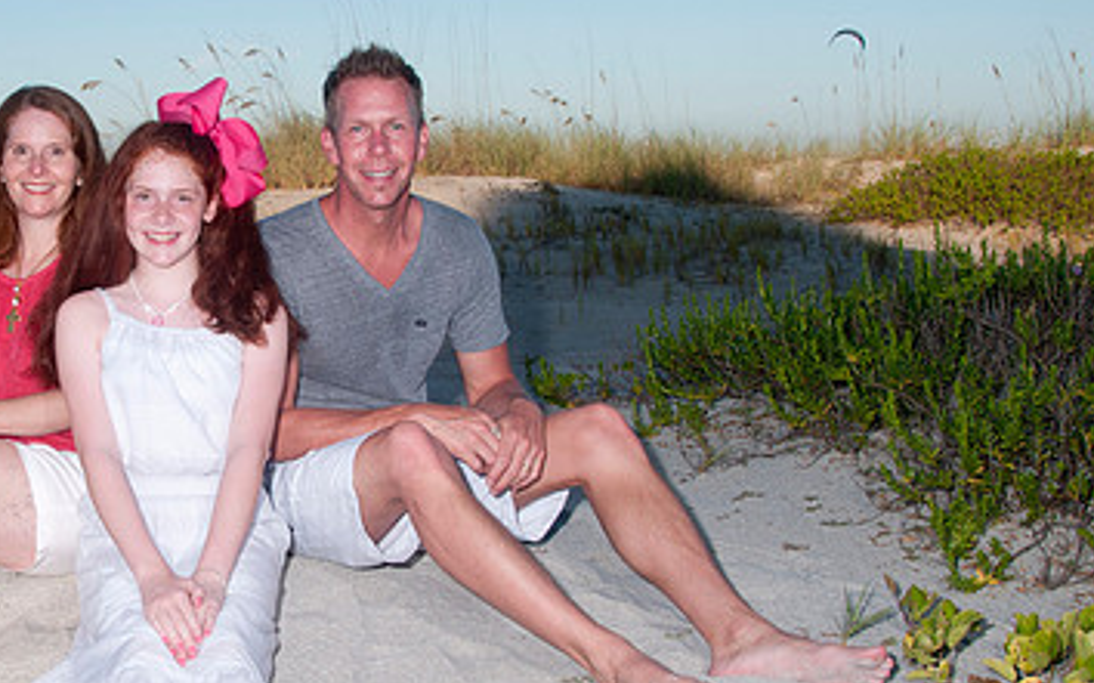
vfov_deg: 21.6
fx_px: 1788
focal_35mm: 60
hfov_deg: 33.0
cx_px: 210
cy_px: 326
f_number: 10
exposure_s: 1/250
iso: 100
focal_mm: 24
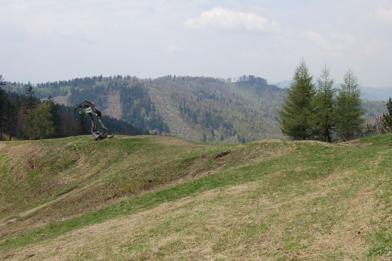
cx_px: 196
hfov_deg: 41.1
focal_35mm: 48
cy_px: 130
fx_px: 522
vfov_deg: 28.0
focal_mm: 32
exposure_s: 1/250
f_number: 10
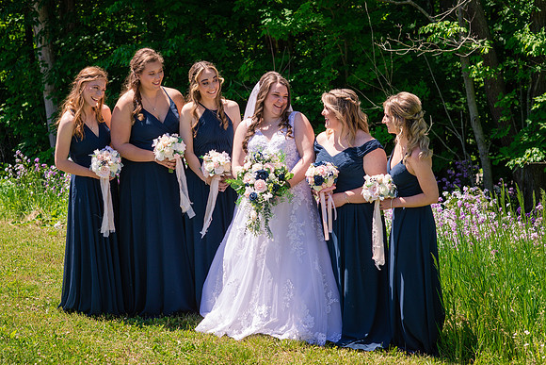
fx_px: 1289
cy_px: 182
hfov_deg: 23.9
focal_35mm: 85
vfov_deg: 16.1
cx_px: 273
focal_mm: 85
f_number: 5
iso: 200
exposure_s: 1/800
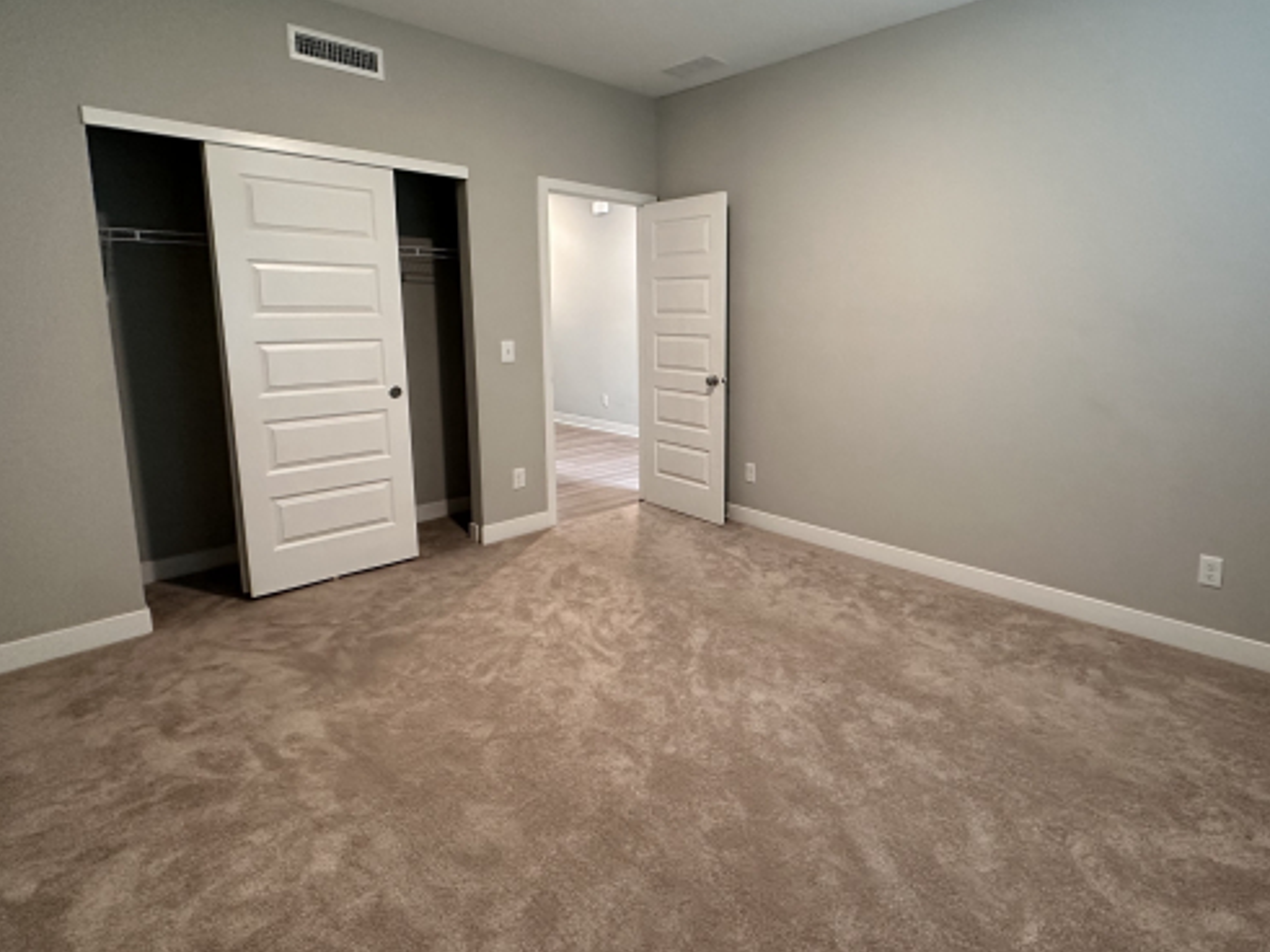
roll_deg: -0.5
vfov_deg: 68.4
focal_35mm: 19
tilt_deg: -7.7
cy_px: 414
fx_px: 697
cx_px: 738
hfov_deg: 84.0
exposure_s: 1/60
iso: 400
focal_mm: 2.22
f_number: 2.2
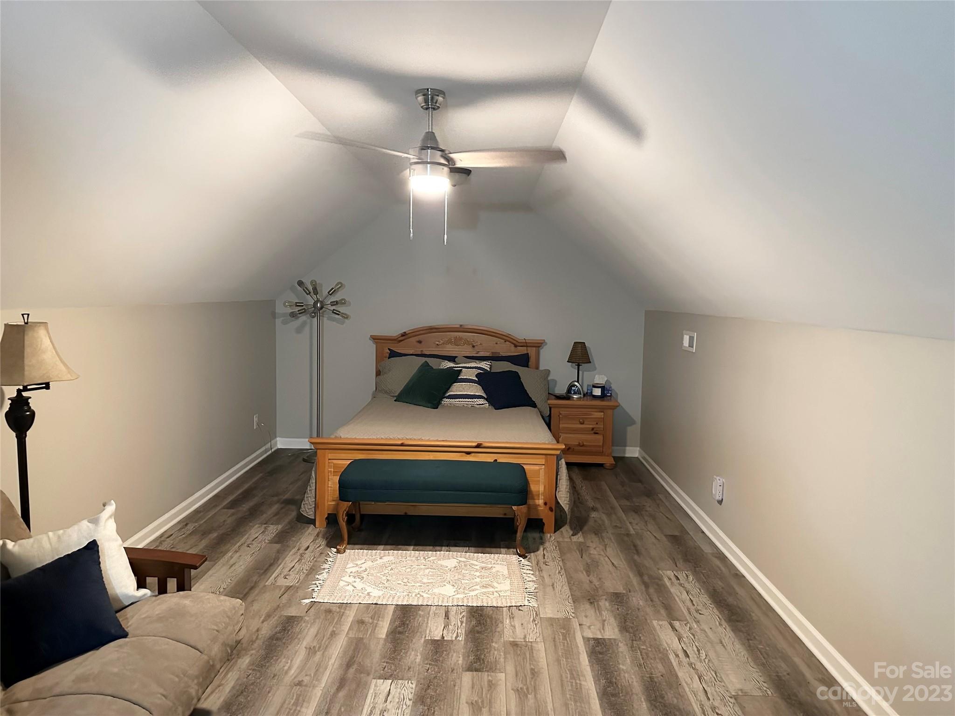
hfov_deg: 71.6
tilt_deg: -6.1
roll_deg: -1.6
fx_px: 662
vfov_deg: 56.8
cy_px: 358
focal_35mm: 24
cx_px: 478
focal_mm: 6.86
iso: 640
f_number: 1.78
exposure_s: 1/40
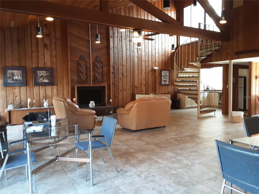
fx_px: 209
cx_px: 130
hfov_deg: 63.4
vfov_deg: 49.7
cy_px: 97
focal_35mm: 28
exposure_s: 1/40
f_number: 1.9
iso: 160
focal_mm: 2.9
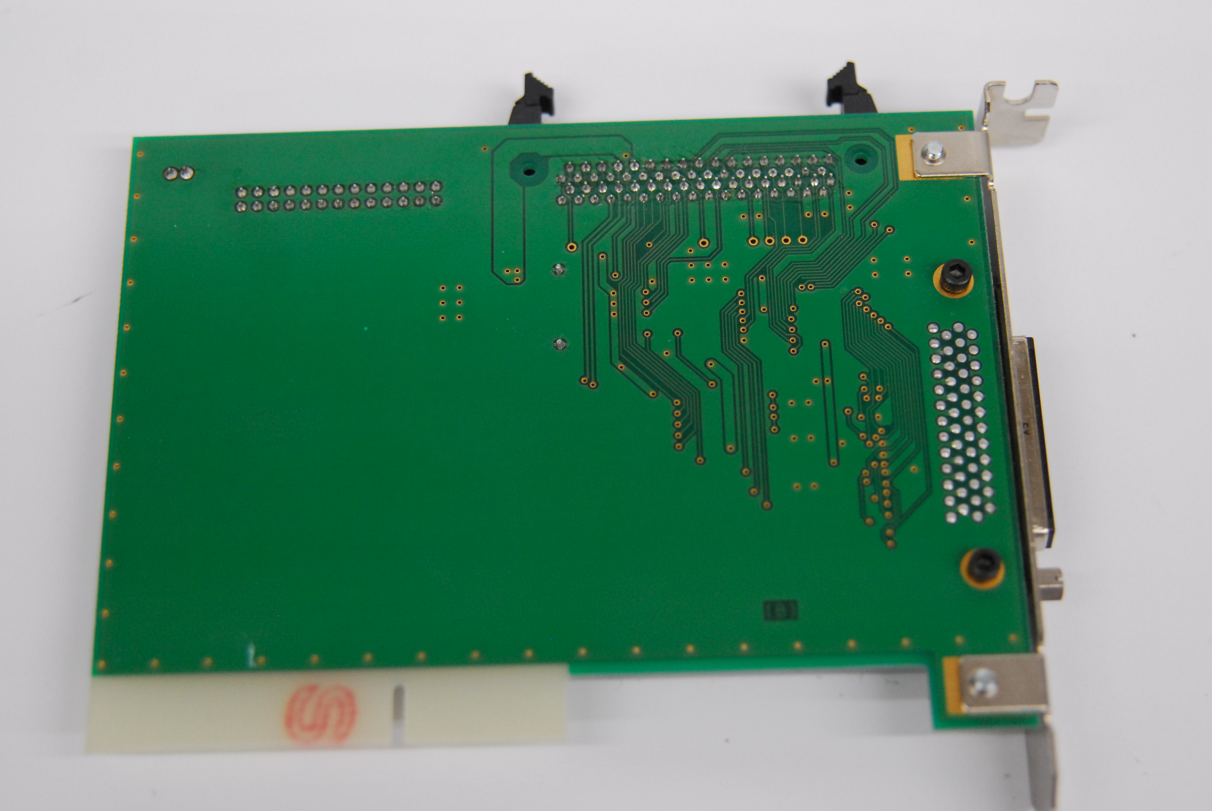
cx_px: 606
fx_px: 2124
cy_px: 406
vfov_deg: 21.6
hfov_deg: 31.9
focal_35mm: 63
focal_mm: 42
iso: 800
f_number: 3.3
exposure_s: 1/160
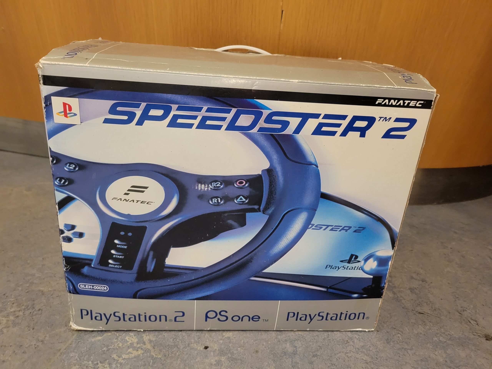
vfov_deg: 53.1
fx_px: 370
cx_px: 246
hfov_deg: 67.3
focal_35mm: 26
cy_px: 184
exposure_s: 1/50
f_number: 1.8
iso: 640
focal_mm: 5.4
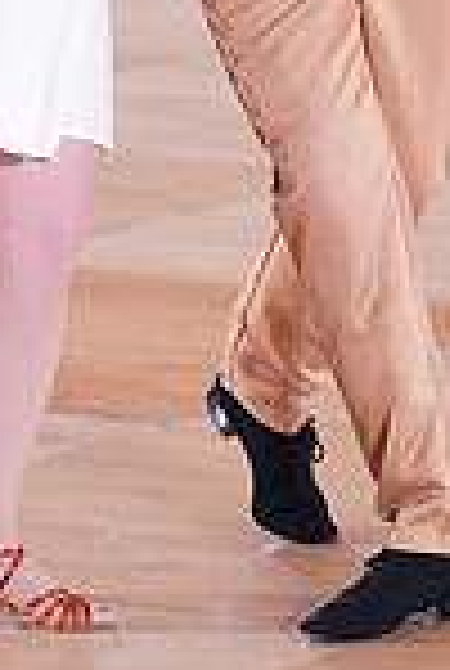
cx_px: 245
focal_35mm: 478
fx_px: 8920
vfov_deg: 4.3
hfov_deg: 2.9
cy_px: -567
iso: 2500
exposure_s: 1/500
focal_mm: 123
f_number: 2.8
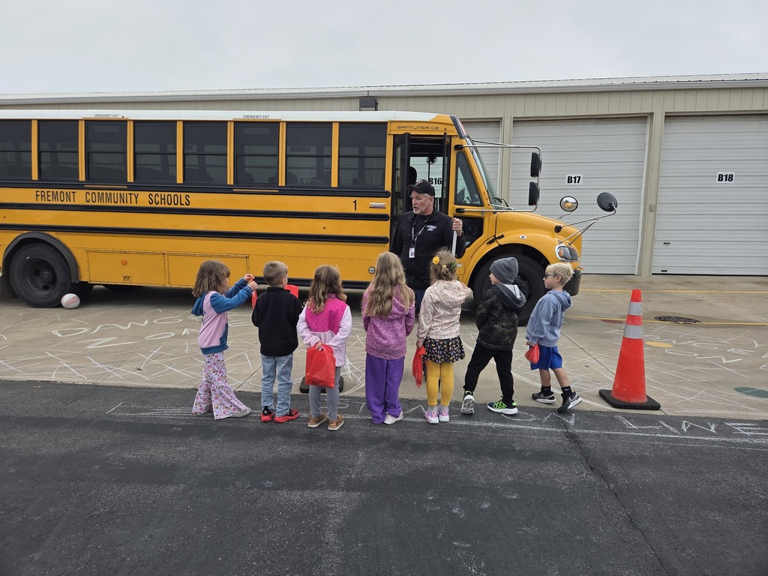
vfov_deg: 58.9
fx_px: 510
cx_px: 384
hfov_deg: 73.9
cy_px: 288
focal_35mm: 23
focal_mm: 5.4
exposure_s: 1/1245
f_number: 1.8
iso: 80
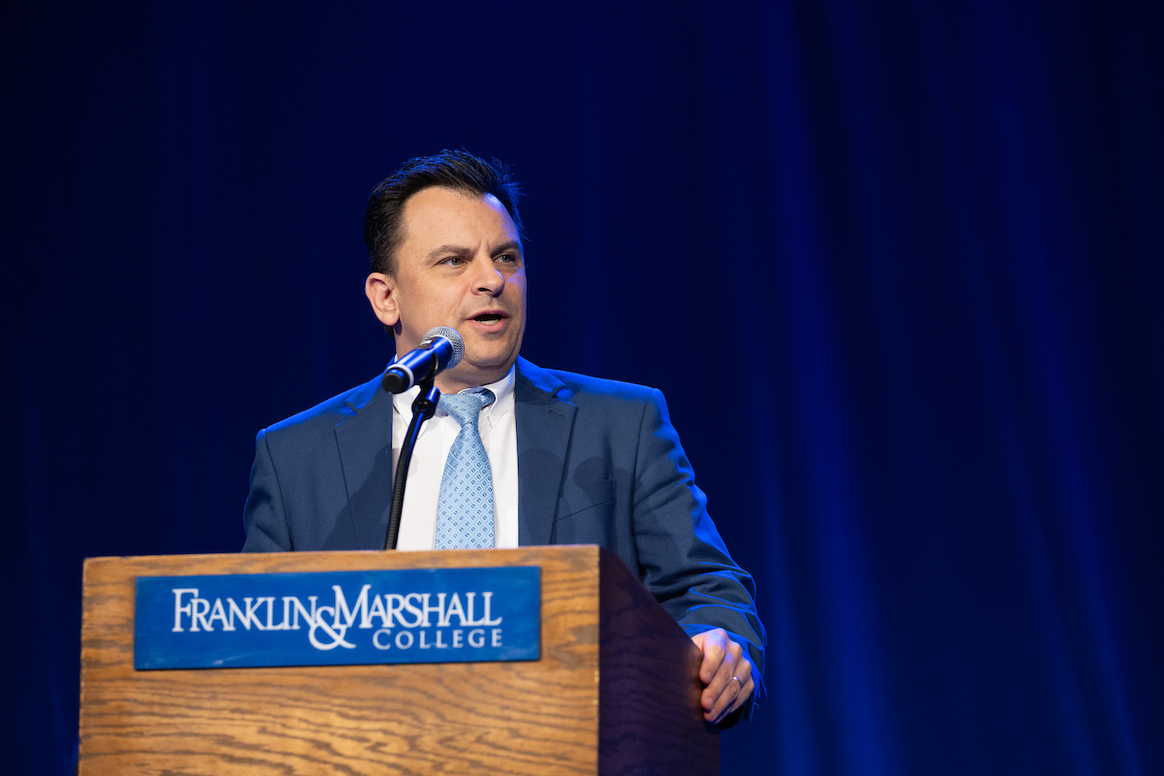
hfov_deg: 10.3
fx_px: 6466
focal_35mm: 200
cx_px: 582
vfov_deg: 6.9
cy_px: 388
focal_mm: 200
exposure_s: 1/200
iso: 800
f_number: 4
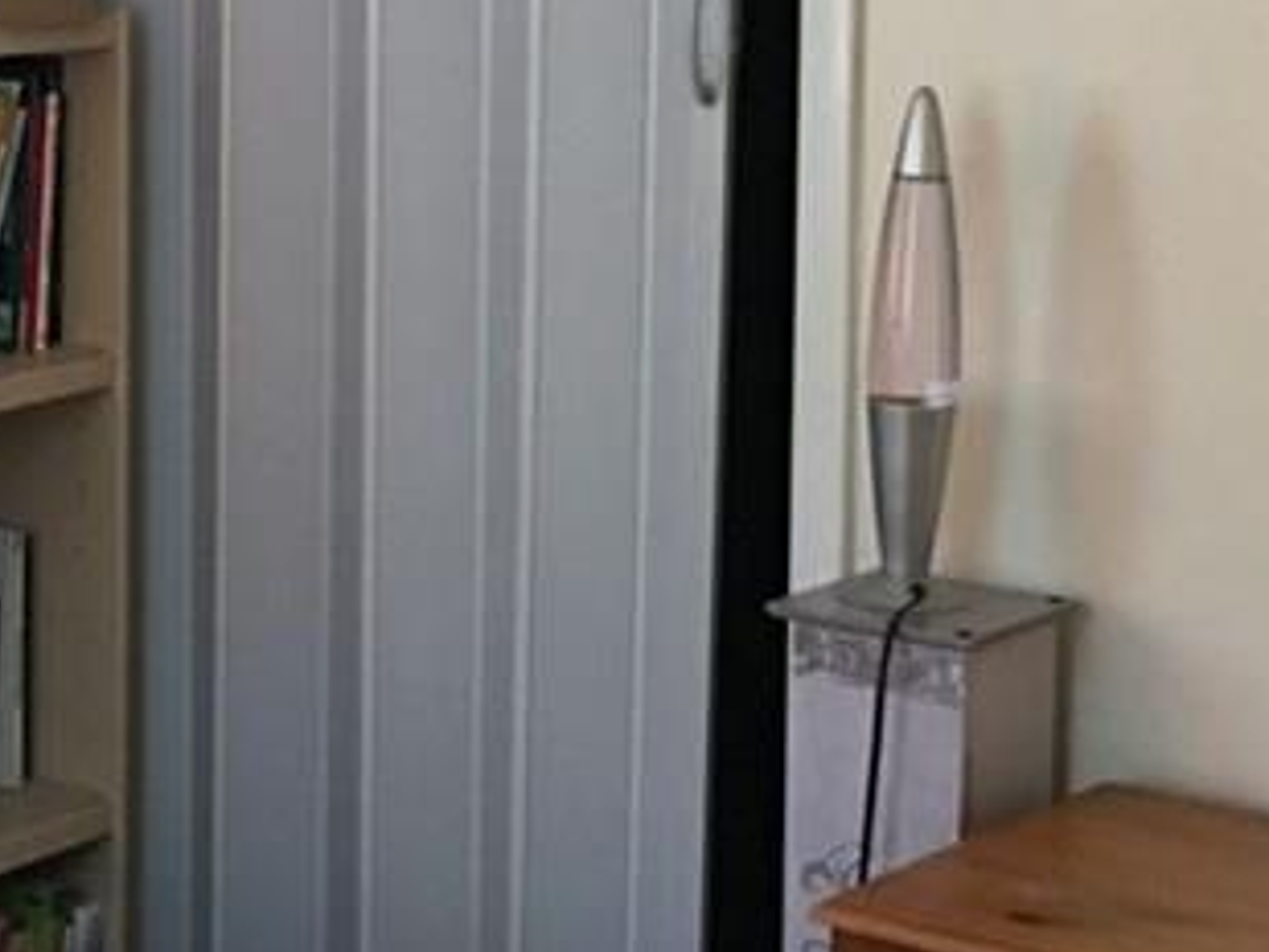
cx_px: 526
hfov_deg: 20.4
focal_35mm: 96
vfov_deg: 15.3
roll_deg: -1.3
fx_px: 3521
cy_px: 119
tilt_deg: -5.0
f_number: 2.2
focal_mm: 4.15
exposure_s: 1/10
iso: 100
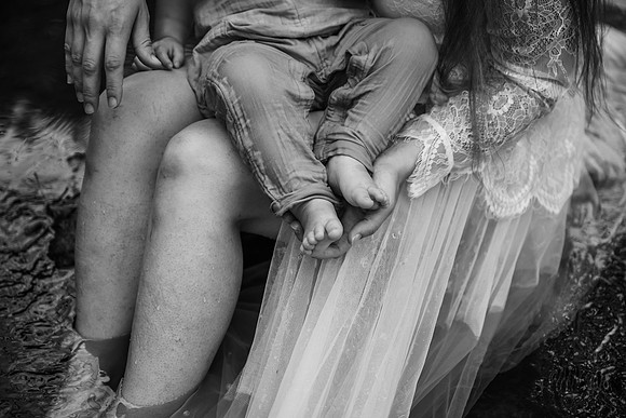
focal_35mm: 70
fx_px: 1217
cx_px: 313
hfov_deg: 28.8
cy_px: 209
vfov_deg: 19.5
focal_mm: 70
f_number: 2.8
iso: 500
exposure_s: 1/1600
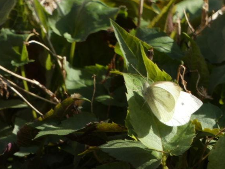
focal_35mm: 1797
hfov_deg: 1.1
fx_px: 11675
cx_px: 145
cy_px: 110
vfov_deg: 0.8
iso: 100
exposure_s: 1/125
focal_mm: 215
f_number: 5.9
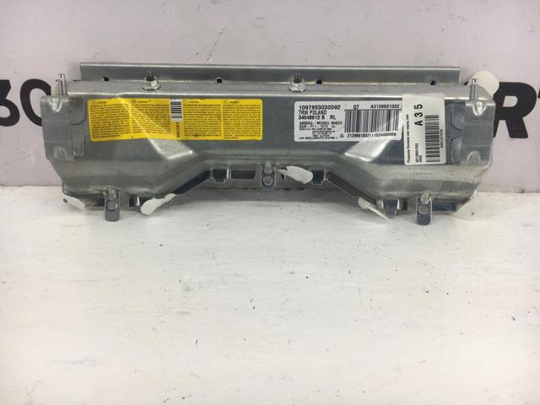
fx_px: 452
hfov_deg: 61.7
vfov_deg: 48.2
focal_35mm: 29
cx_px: 270
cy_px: 202
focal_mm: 4.15
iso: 25
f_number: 2.2
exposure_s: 1/50
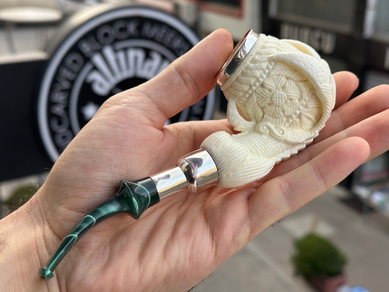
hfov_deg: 39.7
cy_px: 146
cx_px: 194
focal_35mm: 48
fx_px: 539
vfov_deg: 30.3
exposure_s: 1/291
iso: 64
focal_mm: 6.86
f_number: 1.78
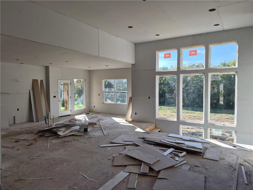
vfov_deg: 58.9
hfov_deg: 73.9
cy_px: 95
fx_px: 168
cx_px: 126
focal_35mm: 23
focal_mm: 5.4
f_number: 1.8
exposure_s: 1/2752
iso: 80
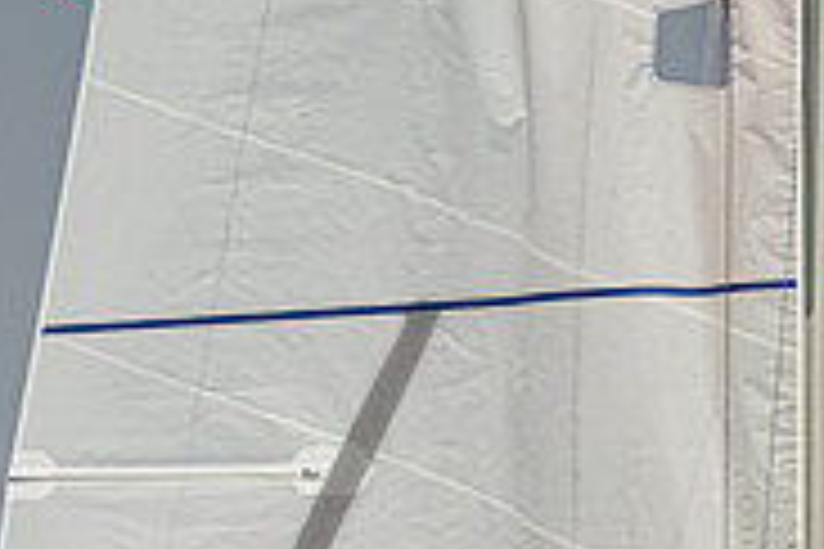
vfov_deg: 2.0
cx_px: 713
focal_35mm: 691
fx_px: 15815
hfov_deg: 3.0
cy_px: 1023
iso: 250
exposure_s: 1/4000
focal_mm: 170
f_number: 4.8
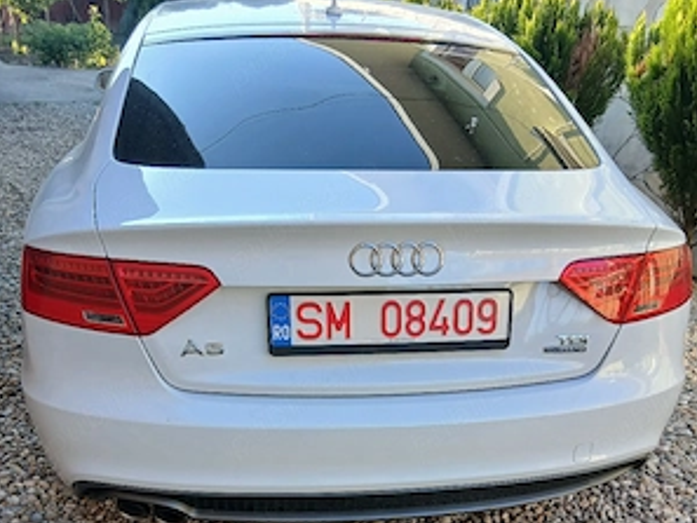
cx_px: 350
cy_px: 427
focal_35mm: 35
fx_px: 705
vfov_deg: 39.0
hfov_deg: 52.6
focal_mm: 3.98
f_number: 1.8
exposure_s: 1/101
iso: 40
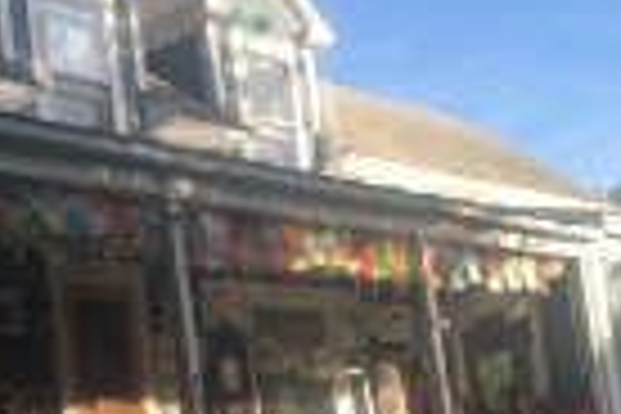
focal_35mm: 80
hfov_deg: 25.3
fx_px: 1380
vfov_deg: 16.9
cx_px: 243
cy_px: 342
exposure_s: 1/447
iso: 25
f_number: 2.2
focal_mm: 4.15
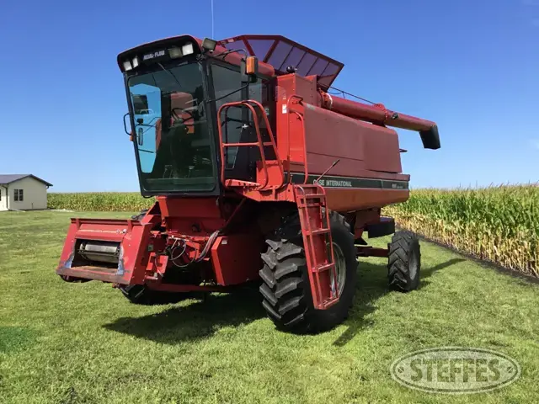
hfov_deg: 58.4
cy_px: 202
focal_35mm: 31
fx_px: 483
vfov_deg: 45.4
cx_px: 270
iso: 25
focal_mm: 3.3
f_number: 2.4
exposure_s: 1/981
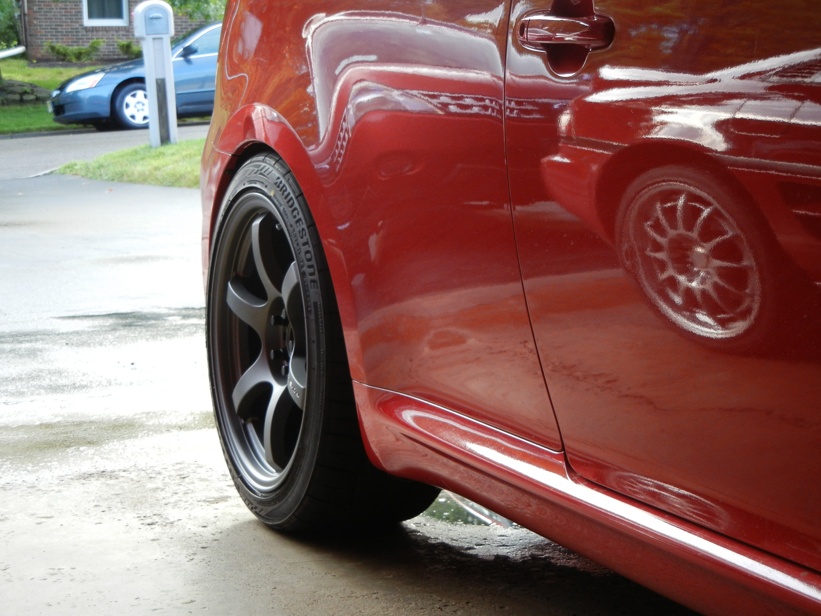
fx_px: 1826
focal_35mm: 77
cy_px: 308
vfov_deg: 19.1
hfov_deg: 25.3
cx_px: 410
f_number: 4.3
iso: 283
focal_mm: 13.9
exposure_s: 1/30
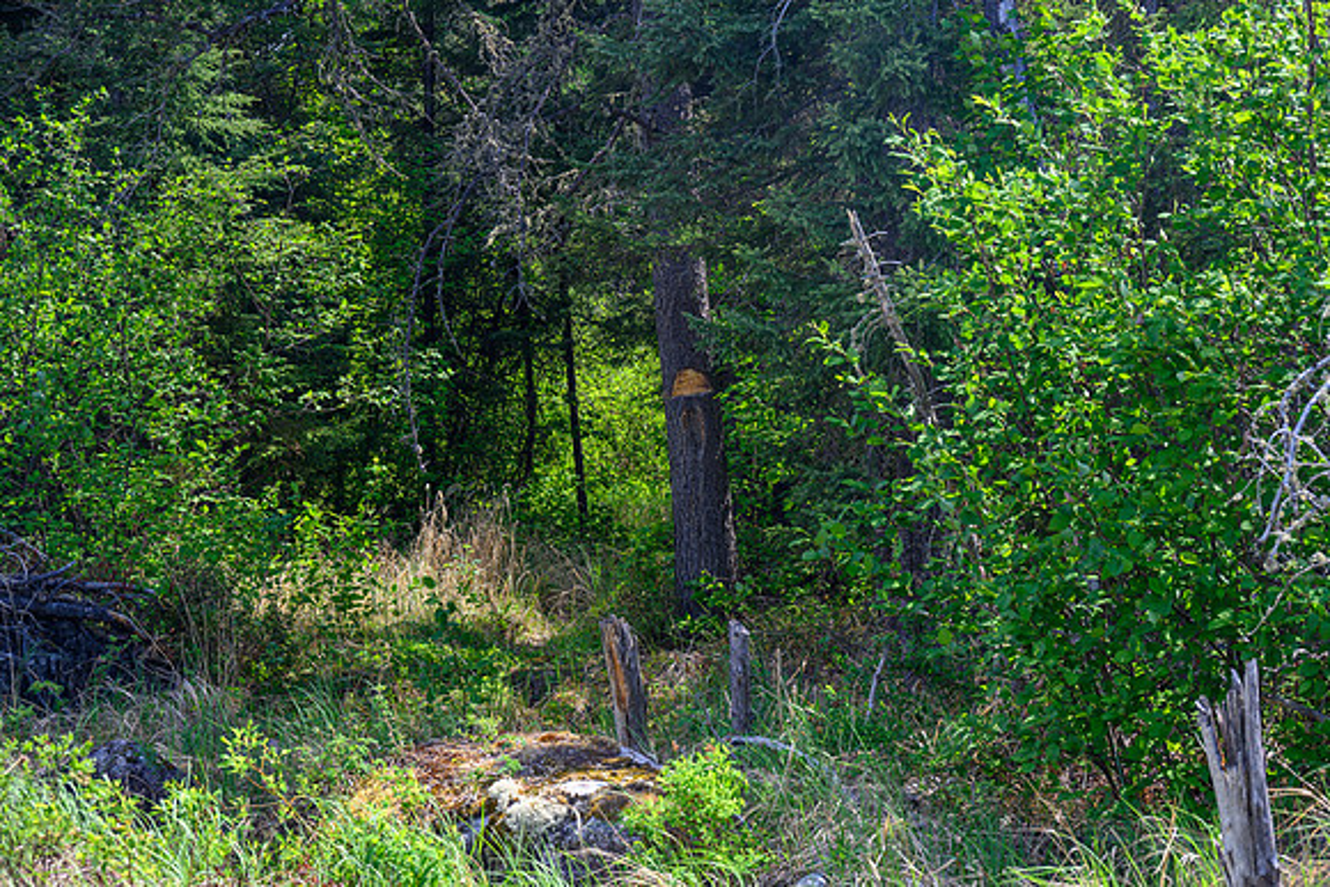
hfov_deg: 32.4
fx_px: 2291
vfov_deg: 21.9
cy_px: 444
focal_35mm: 62
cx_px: 665
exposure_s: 1/125
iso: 450
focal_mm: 62
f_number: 8
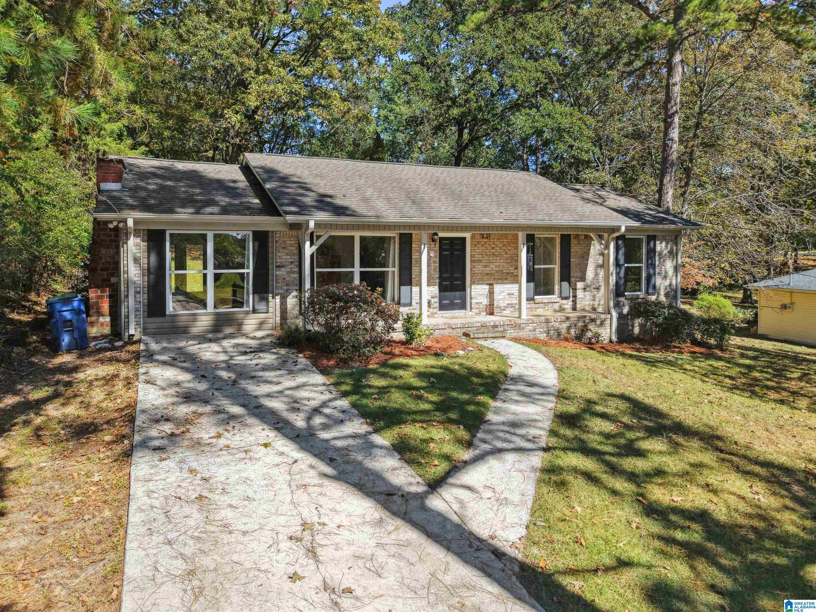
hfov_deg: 71.6
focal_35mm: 24
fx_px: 566
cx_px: 408
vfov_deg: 56.8
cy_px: 306
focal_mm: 8.7
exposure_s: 1/2500
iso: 200
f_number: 1.8
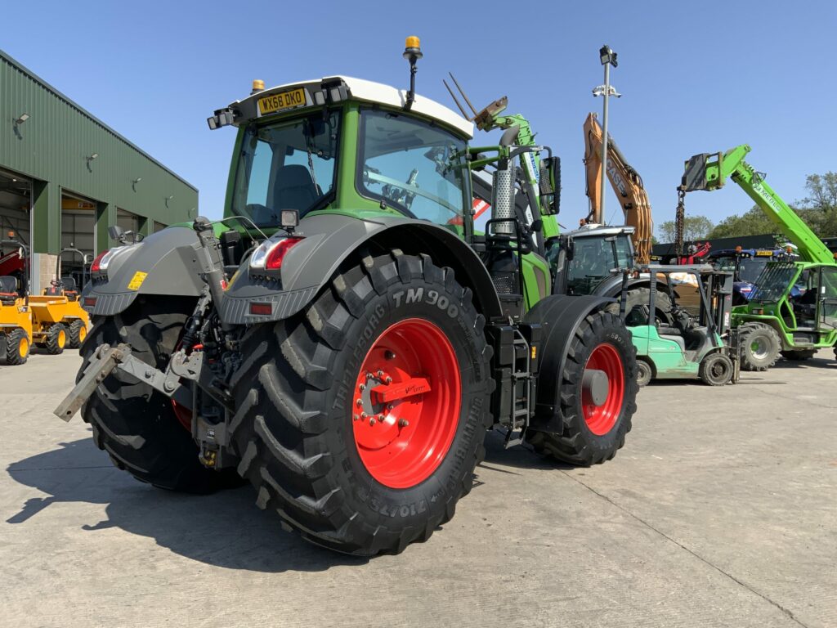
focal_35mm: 29
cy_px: 314
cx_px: 418
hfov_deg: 61.7
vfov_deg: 48.2
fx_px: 701
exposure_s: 1/1221
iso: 16
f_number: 1.8
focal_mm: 3
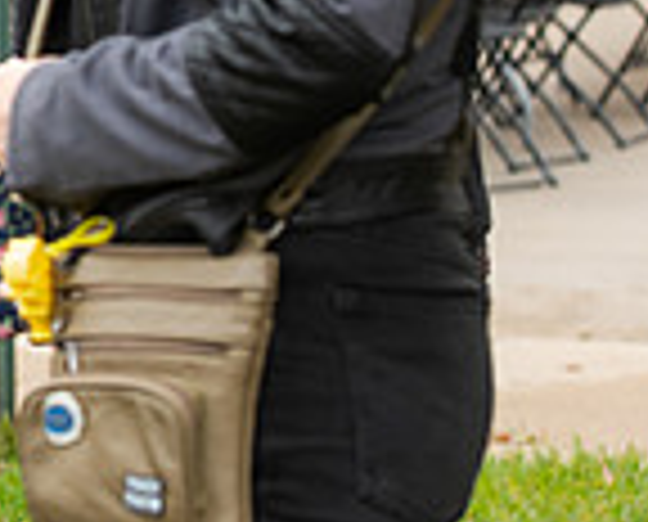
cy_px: -250
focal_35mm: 294
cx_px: -288
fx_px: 5654
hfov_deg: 6.5
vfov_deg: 5.2
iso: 400
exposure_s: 1/250
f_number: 4.5
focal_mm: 78
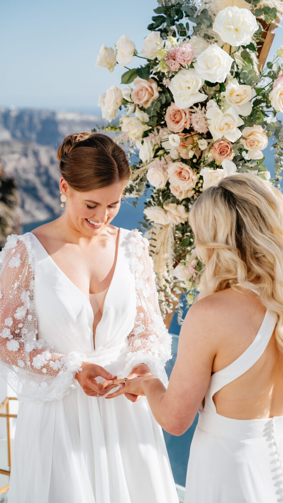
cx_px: 168
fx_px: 894
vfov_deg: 31.4
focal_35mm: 67
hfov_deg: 18.0
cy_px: 254
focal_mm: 63
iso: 100
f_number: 4
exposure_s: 1/1000
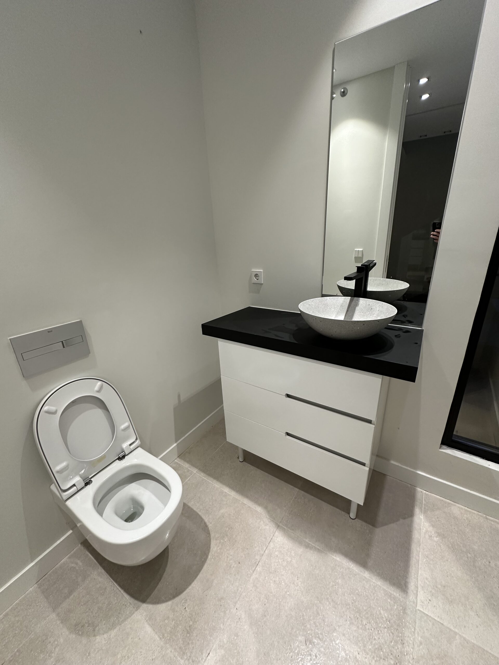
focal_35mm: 14
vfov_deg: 102.1
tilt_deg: -20.2
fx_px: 269
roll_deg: +2.4
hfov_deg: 85.7
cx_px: 250
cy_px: 332
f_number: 2.2
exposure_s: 1/81
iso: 200
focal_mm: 2.22
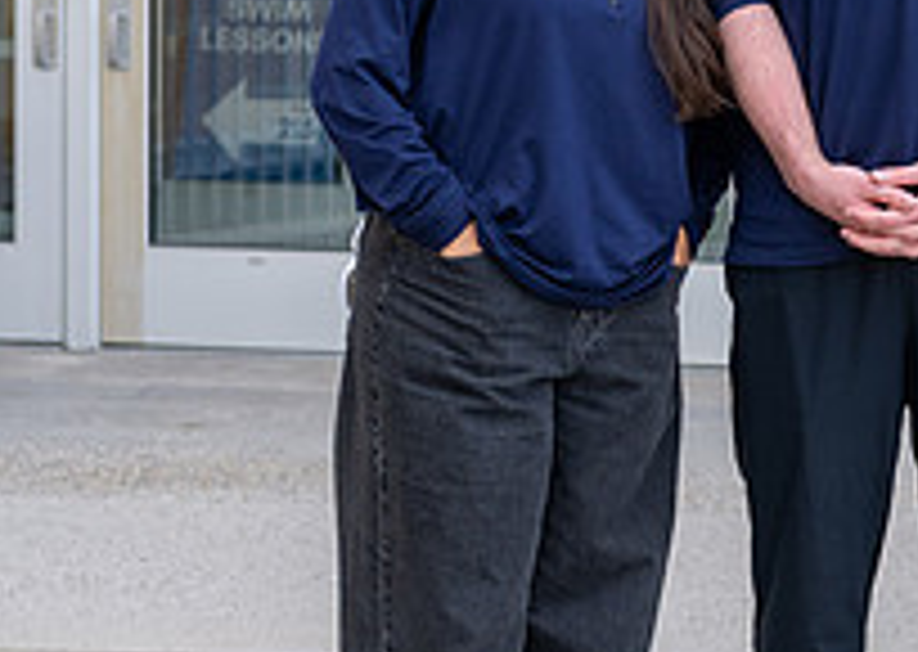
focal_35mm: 190
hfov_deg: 10.6
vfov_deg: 7.5
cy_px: 116
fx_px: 4945
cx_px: 811
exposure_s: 1/320
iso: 200
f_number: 4
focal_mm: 60
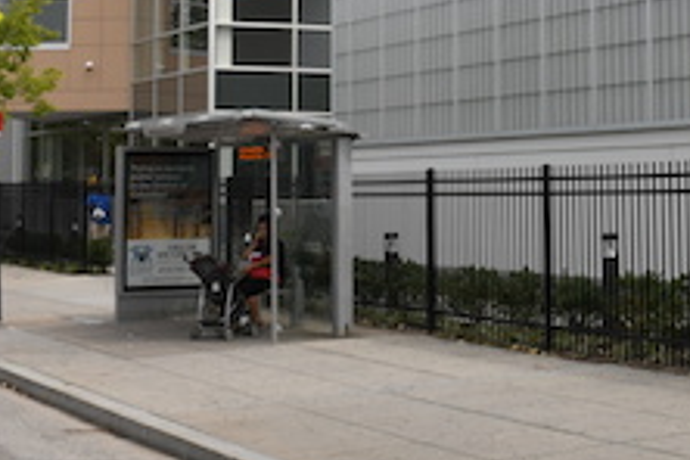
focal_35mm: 81
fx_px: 1552
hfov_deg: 24.8
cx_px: 519
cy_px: -22
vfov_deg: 16.4
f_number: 13
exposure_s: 1/320
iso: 320
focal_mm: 18
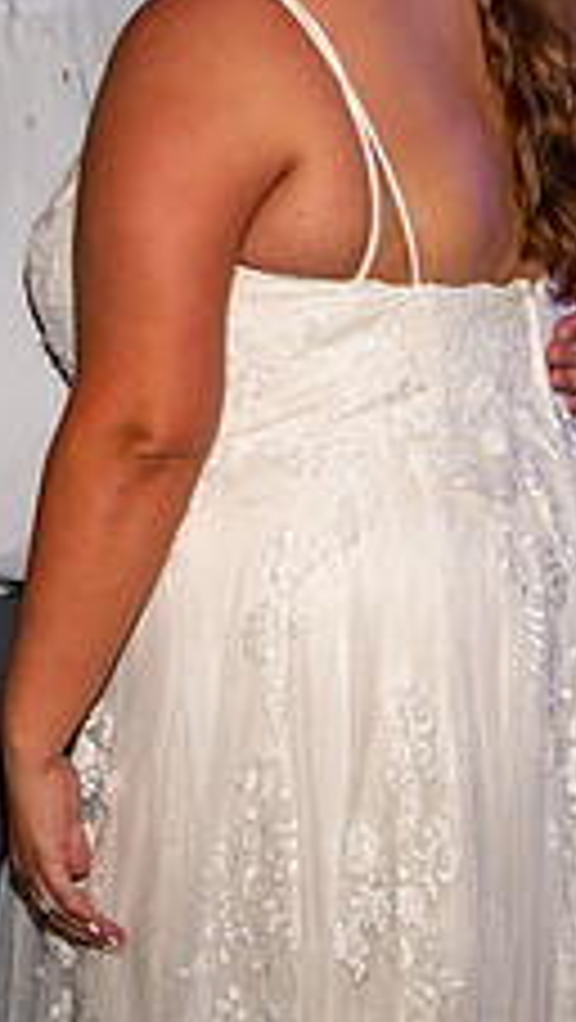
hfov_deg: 7.5
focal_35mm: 162
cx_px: 72
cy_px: 32
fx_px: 4391
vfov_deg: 13.1
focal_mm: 78
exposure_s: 1/125
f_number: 13
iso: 400
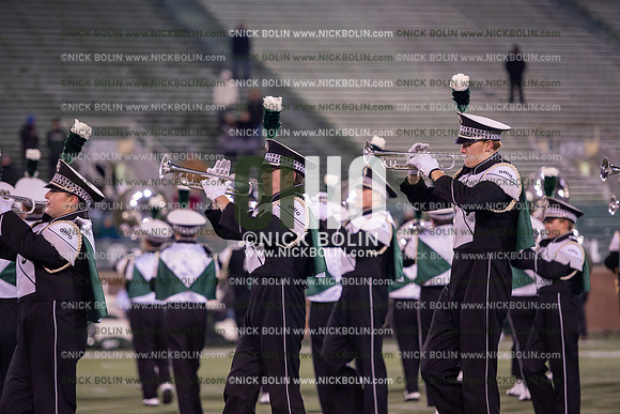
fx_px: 2928
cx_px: 310
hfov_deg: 12.1
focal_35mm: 170
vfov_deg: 8.1
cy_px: 207
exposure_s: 1/1250
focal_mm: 170
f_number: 2.8
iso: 2500
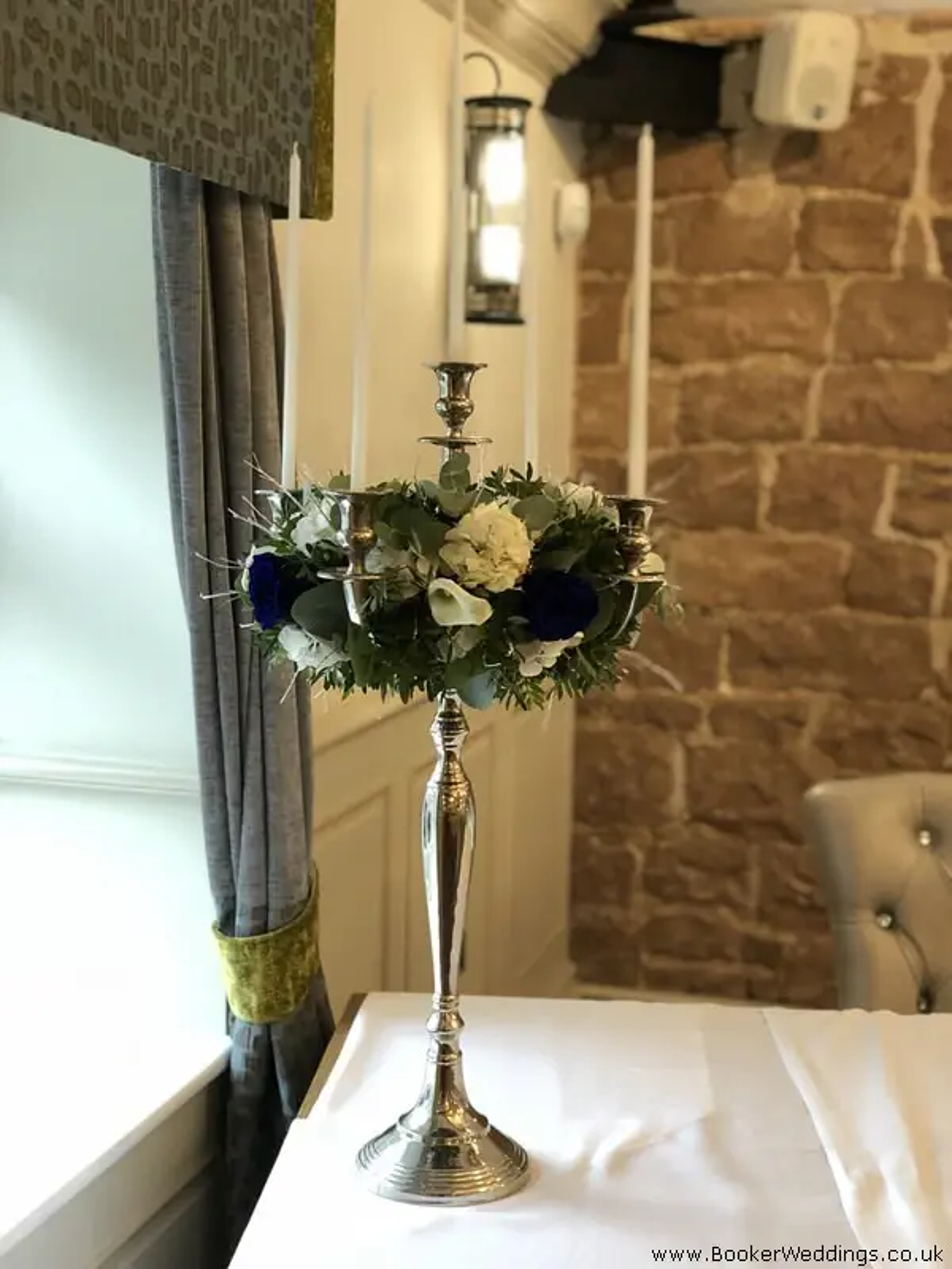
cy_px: 634
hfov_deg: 28.0
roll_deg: -0.1
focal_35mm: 52
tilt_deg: -6.2
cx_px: 476
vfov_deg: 36.8
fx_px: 1907
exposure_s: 1/20
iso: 160
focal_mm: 6
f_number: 2.4
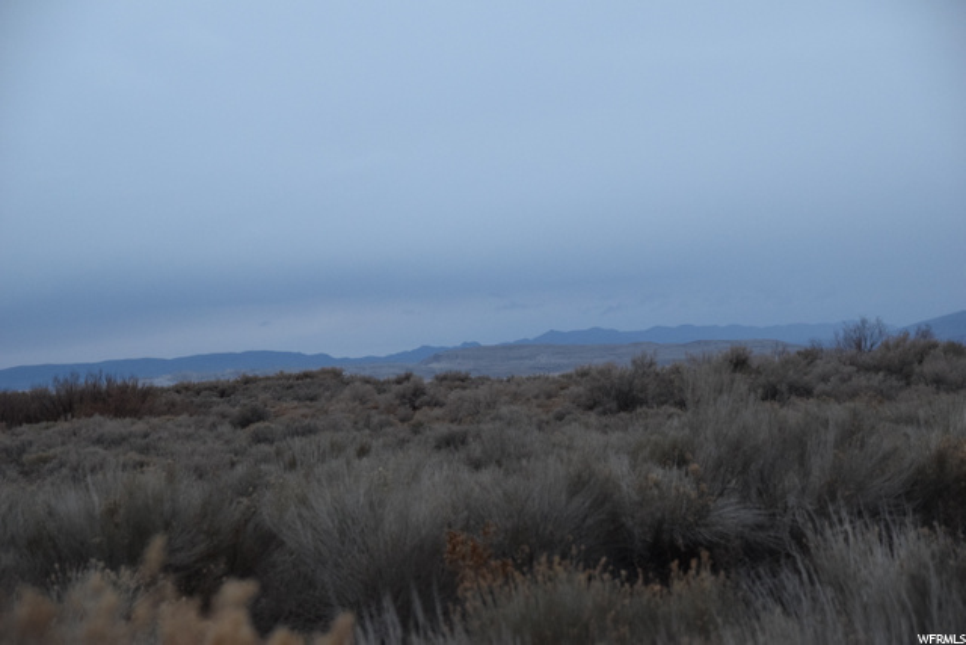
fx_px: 2898
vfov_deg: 12.7
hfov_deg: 18.9
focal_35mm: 108
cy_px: 322
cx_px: 483
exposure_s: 1/125
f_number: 5.3
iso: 2200
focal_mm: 72
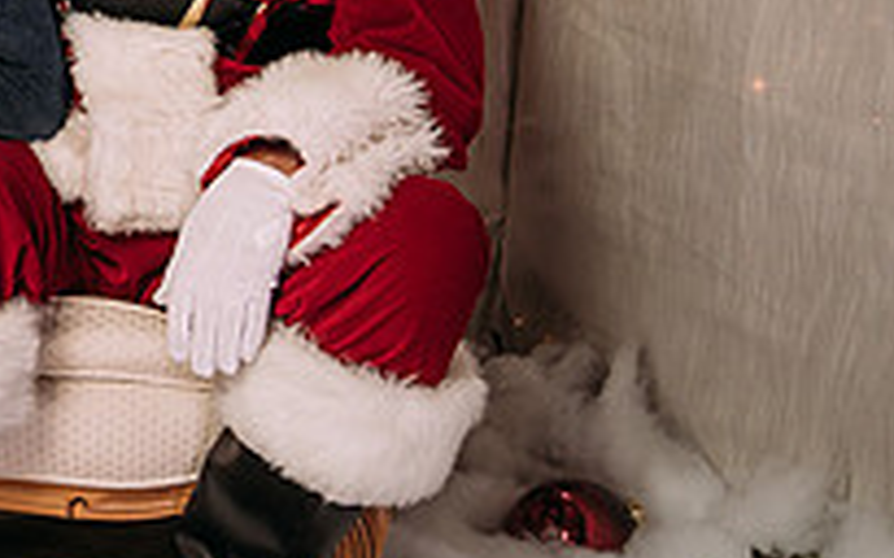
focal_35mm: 112
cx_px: -356
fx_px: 2728
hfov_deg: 17.2
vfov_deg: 11.6
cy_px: 105
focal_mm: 35
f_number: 6.3
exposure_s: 1/100
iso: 100
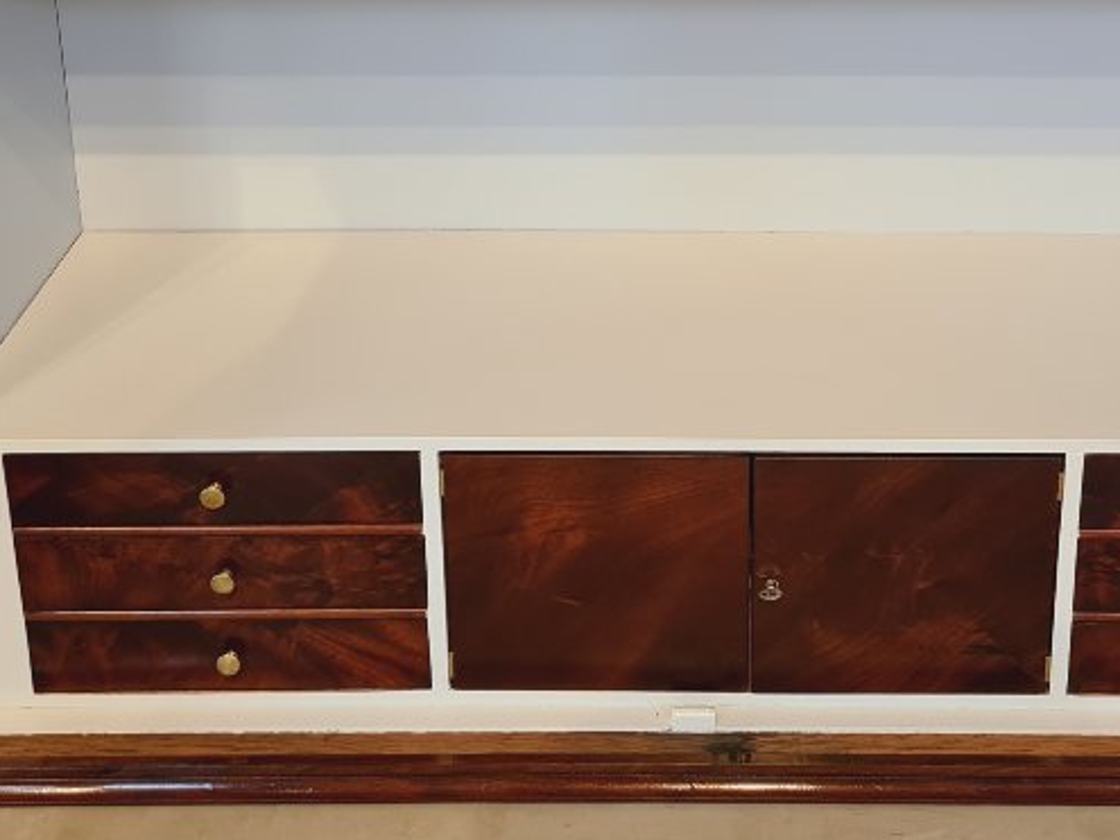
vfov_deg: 22.6
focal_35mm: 63
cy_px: 68
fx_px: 2038
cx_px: 738
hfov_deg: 30.5
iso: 100
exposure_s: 1/50
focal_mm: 5.4
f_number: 1.8
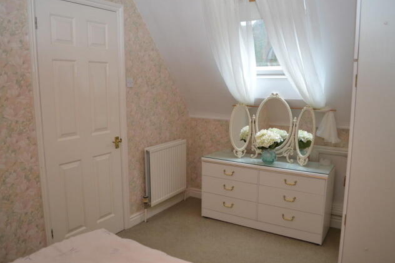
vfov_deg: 46.4
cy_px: 128
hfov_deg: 65.5
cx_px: 195
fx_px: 307
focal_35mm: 28
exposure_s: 1/60
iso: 1000
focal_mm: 18
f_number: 3.5
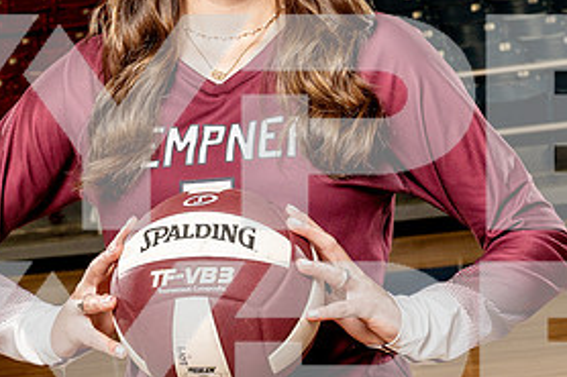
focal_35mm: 94
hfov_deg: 21.6
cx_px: 202
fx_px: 1480
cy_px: 123
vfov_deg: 14.5
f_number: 8
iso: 640
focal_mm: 45
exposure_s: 1/250
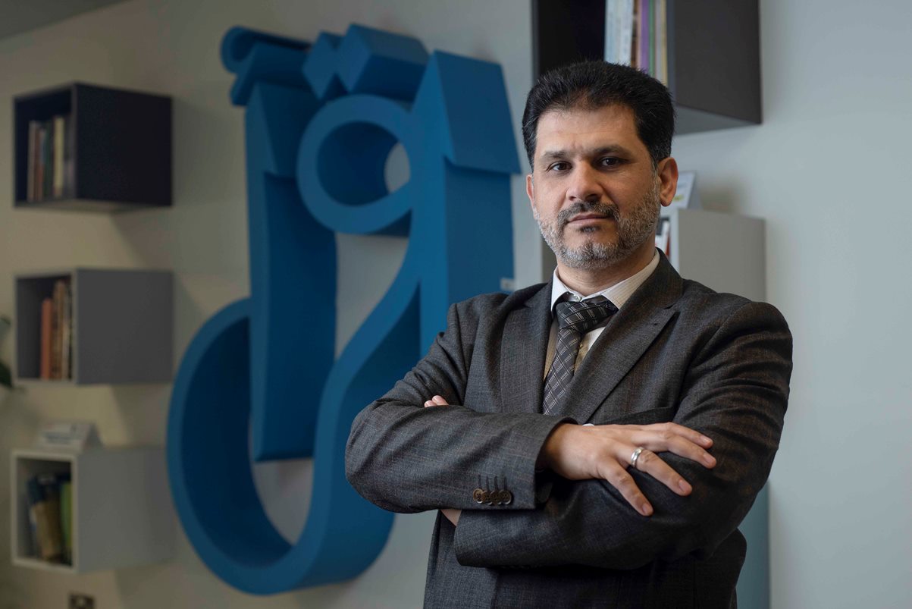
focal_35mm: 50
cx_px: 456
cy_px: 304
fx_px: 1267
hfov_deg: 39.6
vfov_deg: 27.0
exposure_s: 1/160
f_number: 2.8
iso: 400
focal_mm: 50
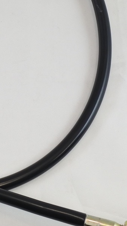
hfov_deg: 11.8
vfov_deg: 20.9
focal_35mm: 101
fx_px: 605
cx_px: -16
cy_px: 49
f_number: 3.8
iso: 400
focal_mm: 12.1
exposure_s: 1/200
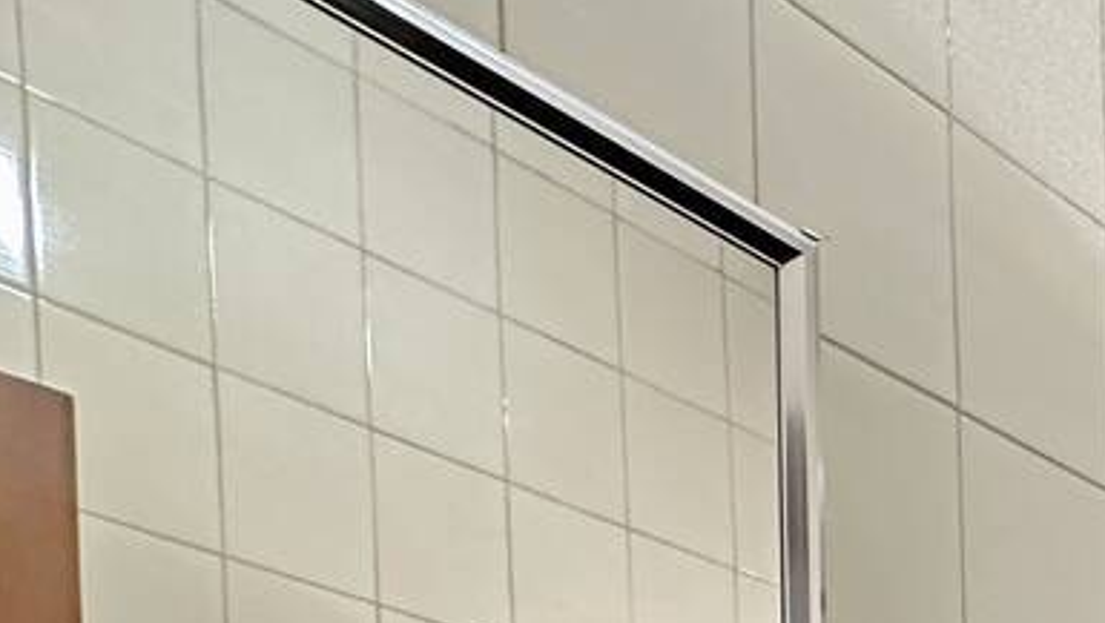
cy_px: 1318
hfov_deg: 29.2
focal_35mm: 57
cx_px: 1458
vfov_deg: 15.7
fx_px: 1671
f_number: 2.2
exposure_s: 1/60
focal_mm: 2.22
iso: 250
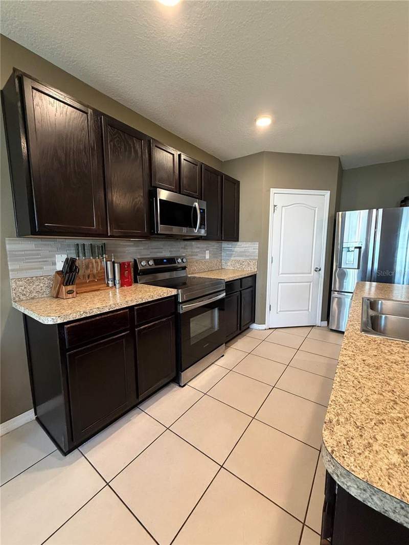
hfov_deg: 85.7
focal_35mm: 14
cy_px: 272
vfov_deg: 102.1
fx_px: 220
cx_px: 204
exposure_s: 1/60
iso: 500
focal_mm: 2.22
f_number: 2.2
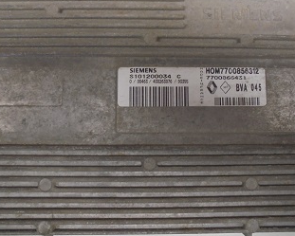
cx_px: 155
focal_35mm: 36
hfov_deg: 50.2
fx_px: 314
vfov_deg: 40.8
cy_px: 85
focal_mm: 4.6
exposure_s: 1/30
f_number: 3.5
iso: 200
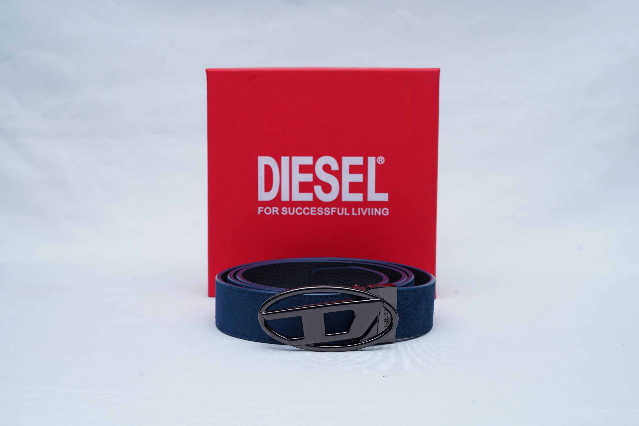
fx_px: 887
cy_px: 213
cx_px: 320
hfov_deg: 39.6
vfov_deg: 27.0
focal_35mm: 50
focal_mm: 50
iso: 160
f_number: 9
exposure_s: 1/160
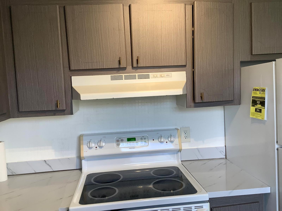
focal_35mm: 31
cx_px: 141
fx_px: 253
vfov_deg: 45.4
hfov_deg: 58.4
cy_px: 106
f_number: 2.4
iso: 64
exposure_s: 1/100
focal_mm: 3.3
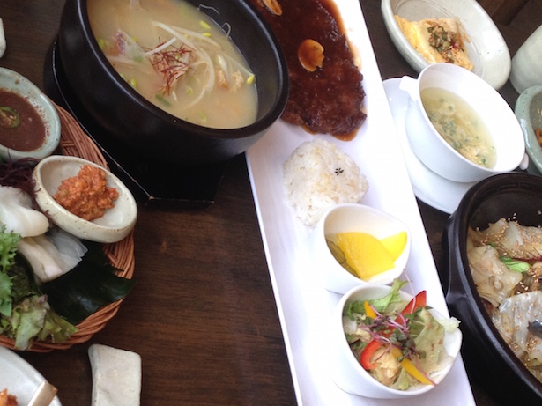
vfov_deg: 18.0
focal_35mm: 82
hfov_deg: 23.8
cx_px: 199
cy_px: 249
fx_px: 1284
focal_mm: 4.28
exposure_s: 1/60
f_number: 2.4
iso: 50
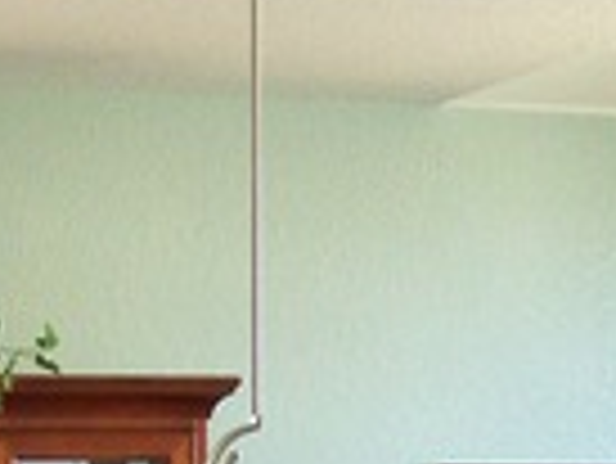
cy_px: 725
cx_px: 384
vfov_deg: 8.2
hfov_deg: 11.2
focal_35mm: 177
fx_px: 3153
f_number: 2.8
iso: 160
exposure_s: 1/30
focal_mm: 6.3
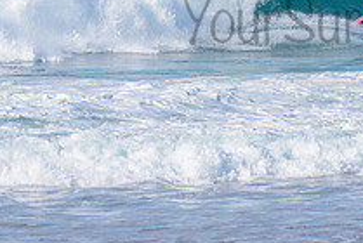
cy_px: 3
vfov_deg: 2.5
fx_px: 5594
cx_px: 361
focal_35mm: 554
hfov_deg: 3.7
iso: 220
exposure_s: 1/2500
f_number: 5.6
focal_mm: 200
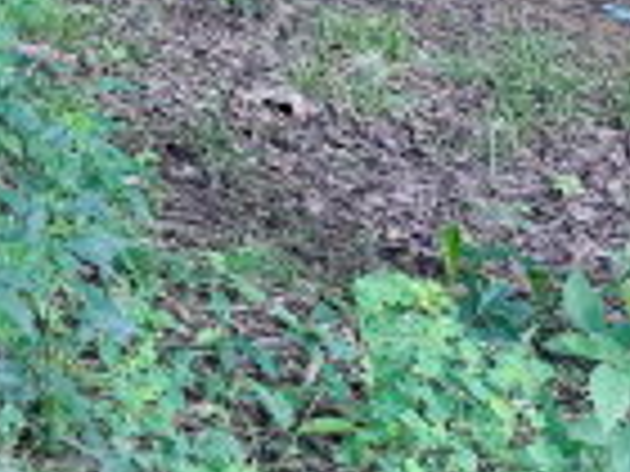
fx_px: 2075
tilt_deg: -0.6
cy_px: -490
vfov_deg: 11.6
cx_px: -848
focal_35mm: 114
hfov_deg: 13.2
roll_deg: +2.0
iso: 125
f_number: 1.78
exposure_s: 1/121
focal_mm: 6.86
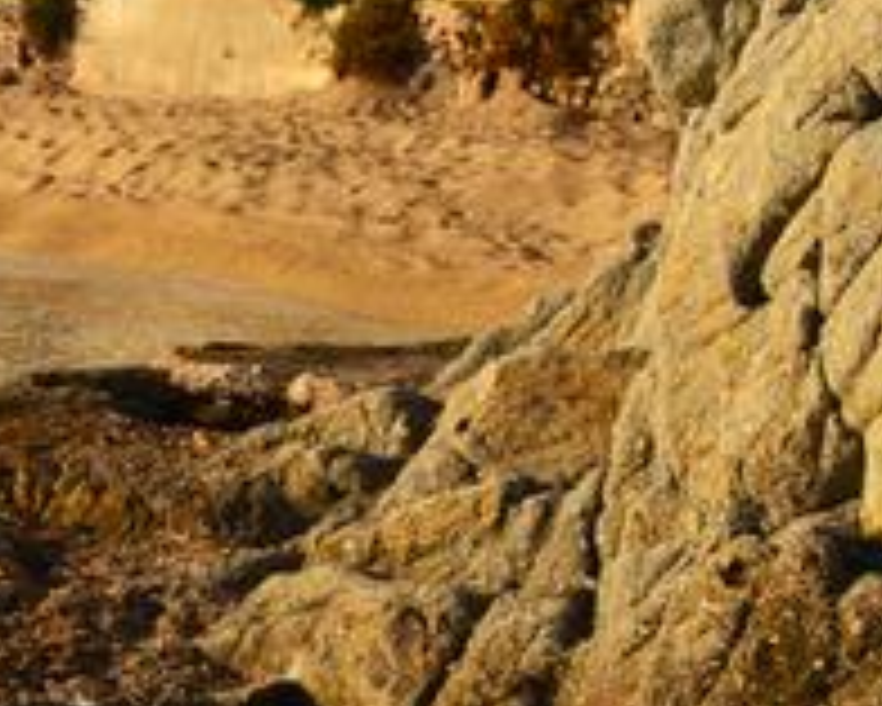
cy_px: 63
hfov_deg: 15.7
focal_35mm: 103
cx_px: -742
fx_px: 2690
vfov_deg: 14.8
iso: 320
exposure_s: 1/200
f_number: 10
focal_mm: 18
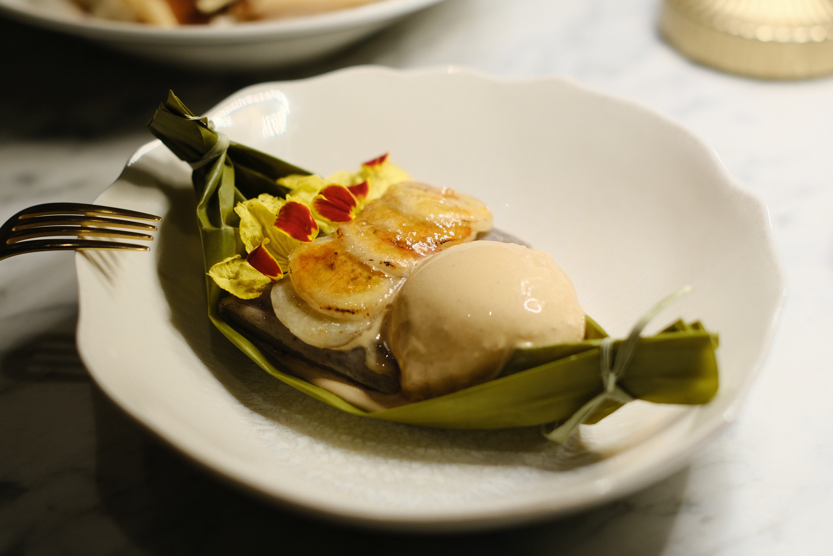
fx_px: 1735
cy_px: 278
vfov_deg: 18.2
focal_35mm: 75
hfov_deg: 27.0
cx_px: 416
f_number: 2.8
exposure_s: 1/25
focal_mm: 50
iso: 640
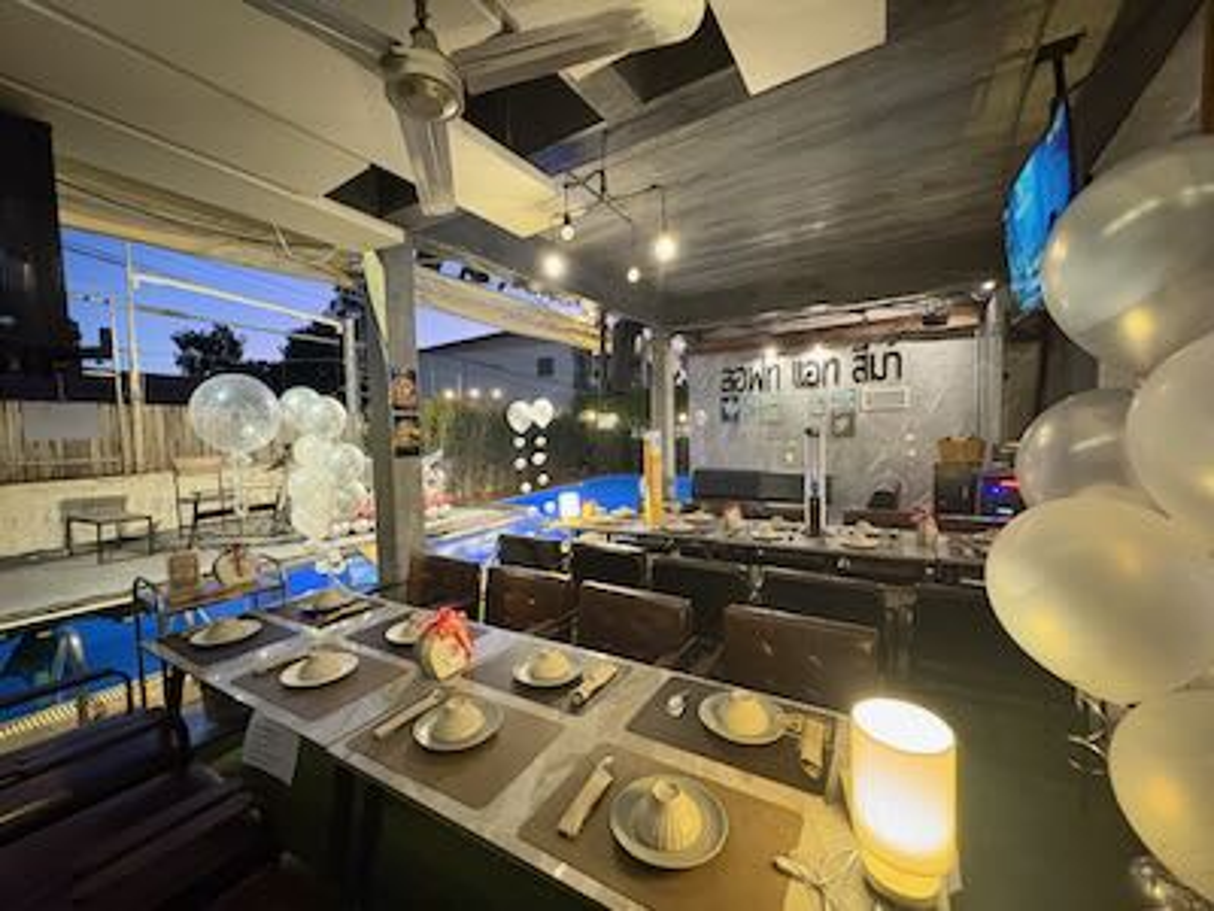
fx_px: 491
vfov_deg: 85.7
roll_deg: +1.8
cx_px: 607
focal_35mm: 14
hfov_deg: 102.1
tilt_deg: -2.6
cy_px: 456
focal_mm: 2.22
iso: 1250
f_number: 2.2
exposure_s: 1/25
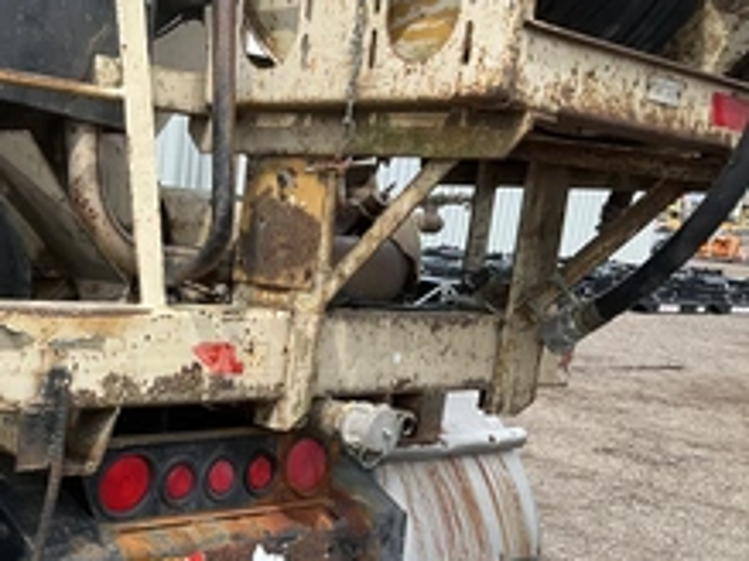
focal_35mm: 53
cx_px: 161
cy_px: 496
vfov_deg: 26.6
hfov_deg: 35.2
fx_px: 1146
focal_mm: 3
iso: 25
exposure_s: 1/997
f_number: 1.8
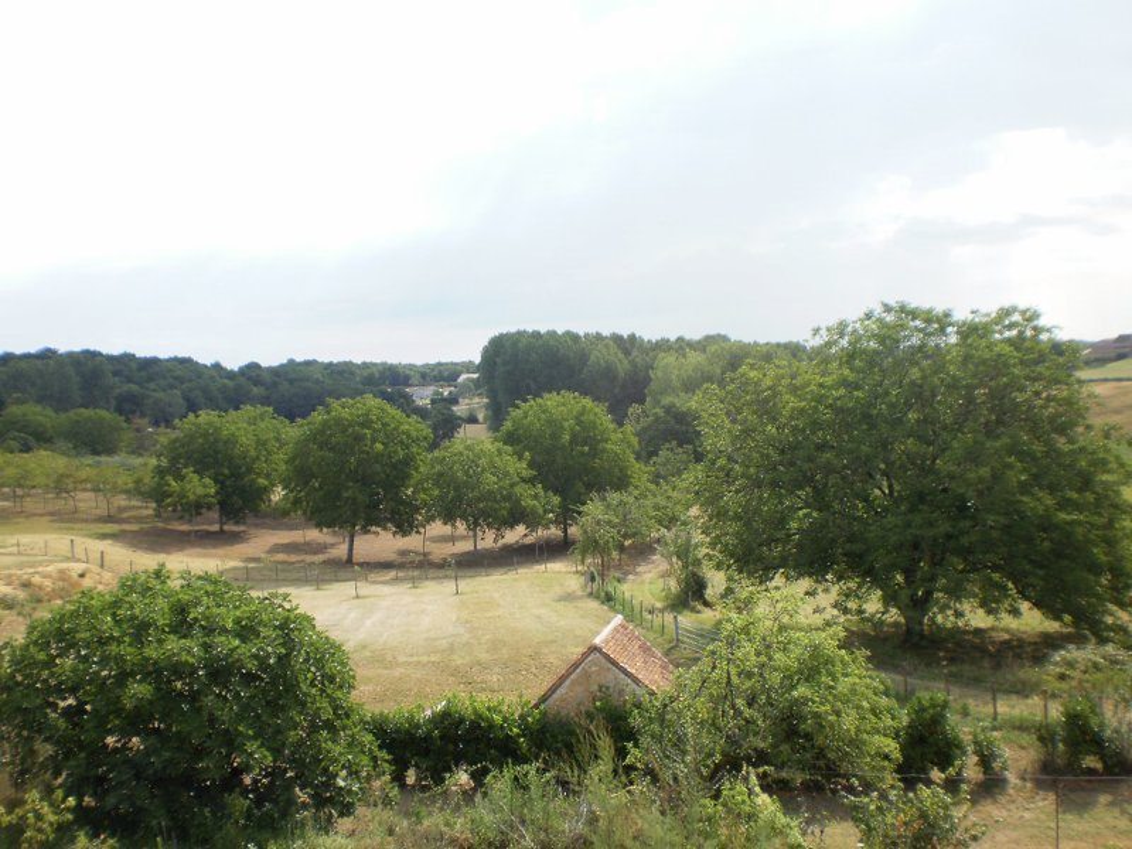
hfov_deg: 49.0
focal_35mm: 38
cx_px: 566
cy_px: 424
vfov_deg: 37.7
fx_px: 1243
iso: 100
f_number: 4.6
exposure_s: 1/320
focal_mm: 6.3
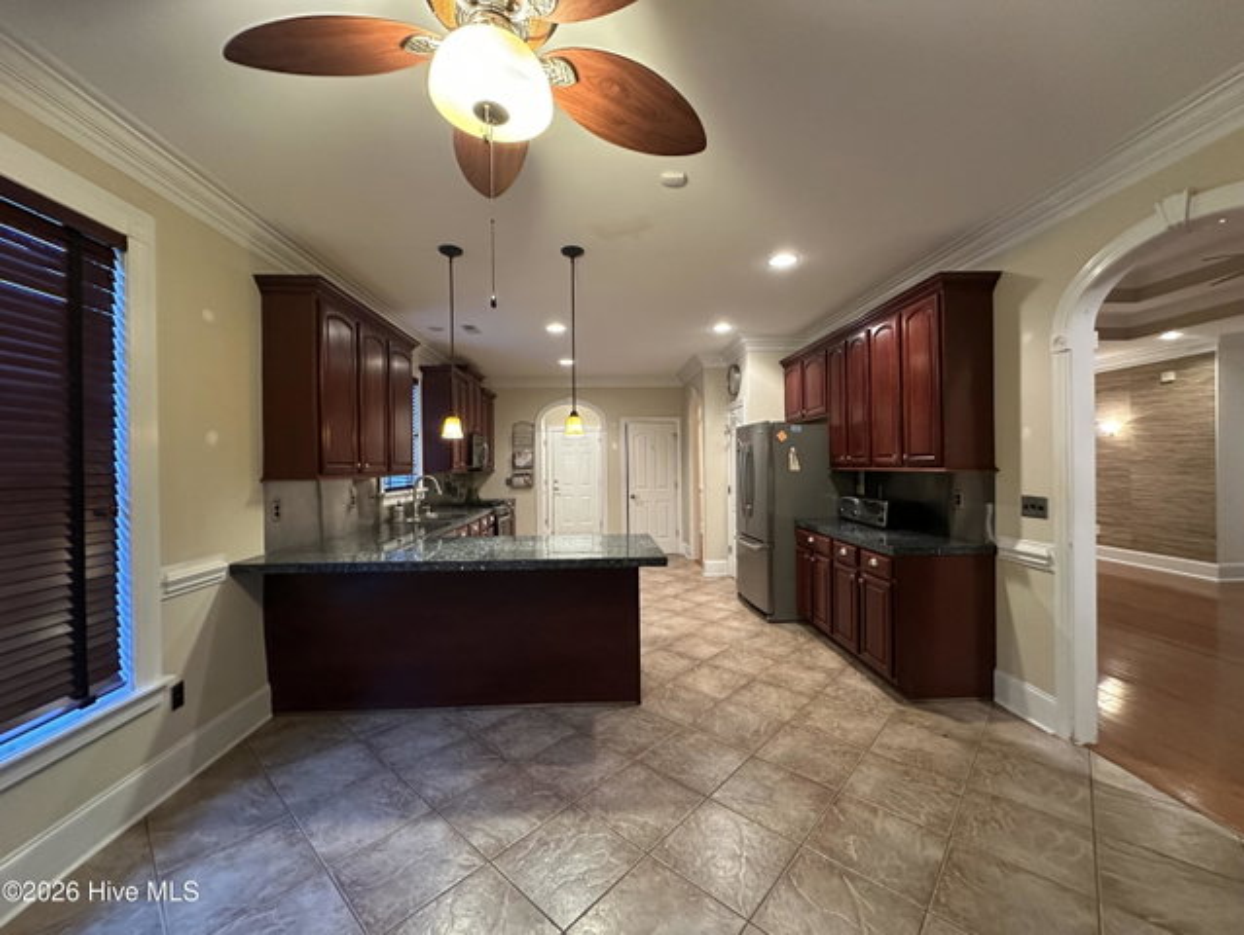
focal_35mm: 14
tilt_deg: +1.3
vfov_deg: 85.7
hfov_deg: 102.0
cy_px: 468
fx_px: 503
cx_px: 622
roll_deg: +1.1
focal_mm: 2.22
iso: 1000
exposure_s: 1/60
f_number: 2.2
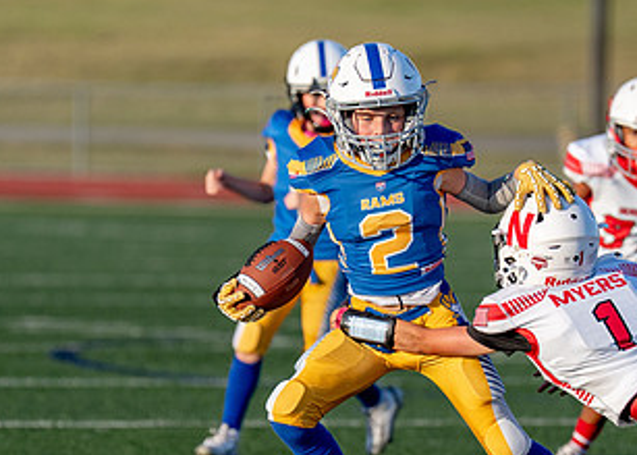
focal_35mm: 603
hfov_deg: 3.3
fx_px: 10904
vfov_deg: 2.4
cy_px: 338
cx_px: 375
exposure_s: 1/3200
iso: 200
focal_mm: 200
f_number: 2.8
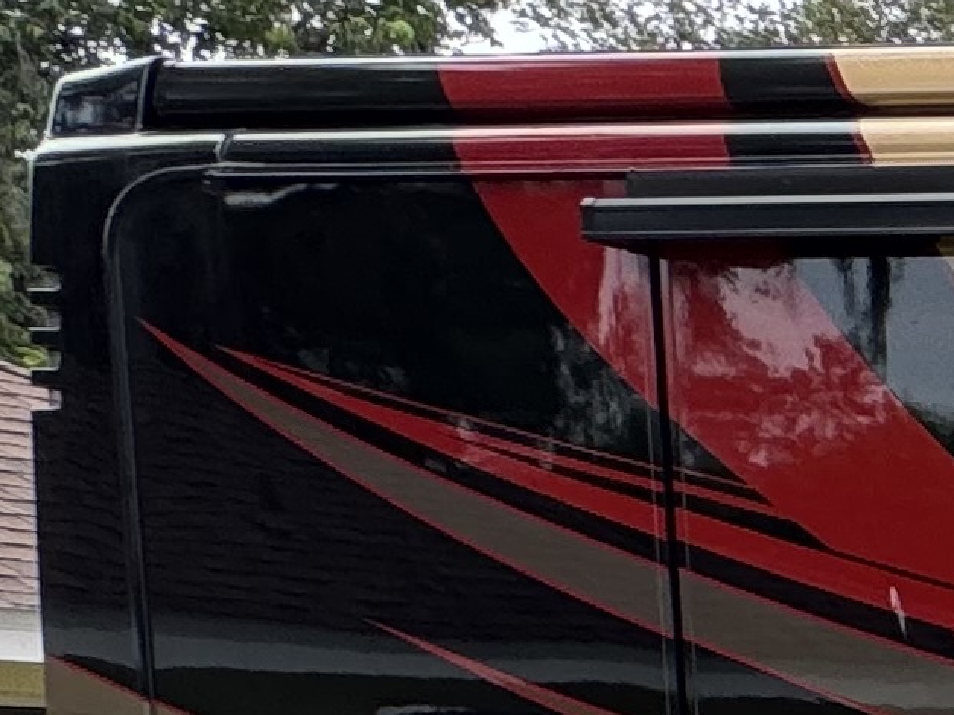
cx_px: 2888
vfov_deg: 15.3
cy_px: 1045
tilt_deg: -5.5
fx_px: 2480
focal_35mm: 90
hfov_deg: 11.4
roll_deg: +0.5
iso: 40
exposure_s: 1/236
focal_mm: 2.22
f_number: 2.2
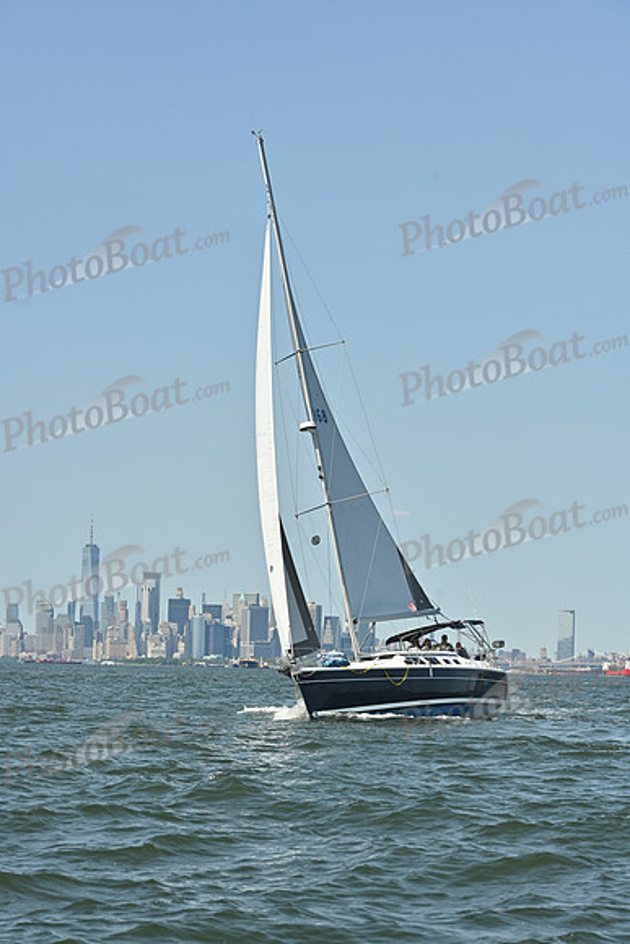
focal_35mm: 98
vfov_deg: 20.8
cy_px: 472
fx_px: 2571
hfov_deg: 14.0
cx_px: 315
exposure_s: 1/1250
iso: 320
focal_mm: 98
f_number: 9
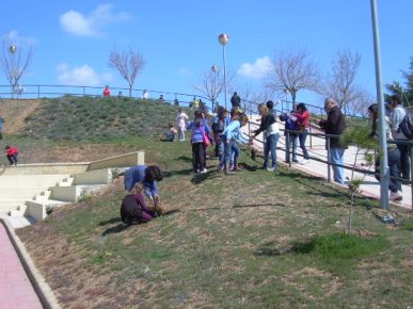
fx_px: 525
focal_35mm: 44
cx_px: 177
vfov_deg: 32.8
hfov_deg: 42.9
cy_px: 134
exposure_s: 1/458
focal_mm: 6.3
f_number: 4.6
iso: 50
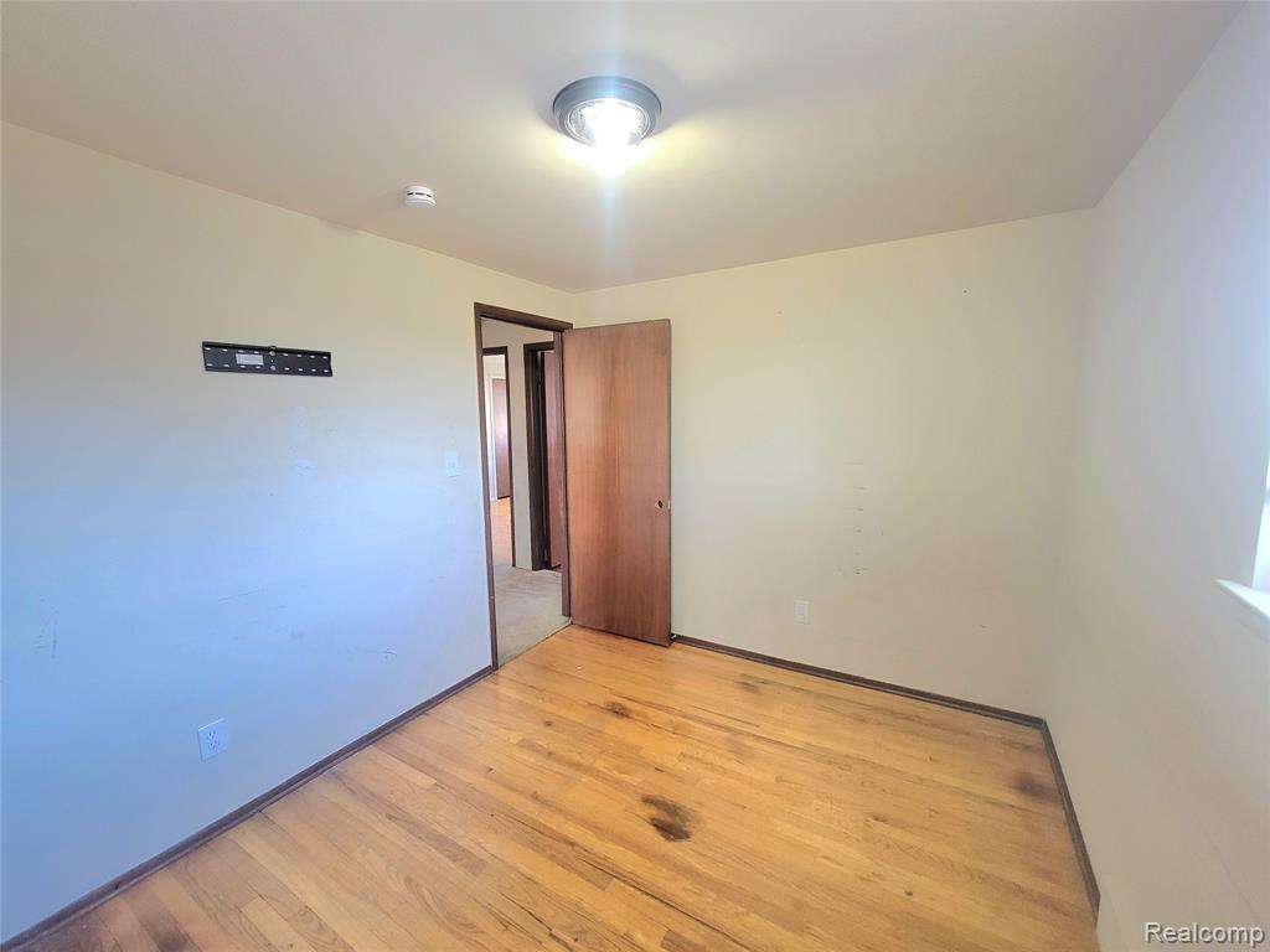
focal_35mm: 13
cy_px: 476
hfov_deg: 106.2
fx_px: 477
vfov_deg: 89.9
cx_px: 635
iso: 320
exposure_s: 1/60.2
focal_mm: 2.2
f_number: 2.2
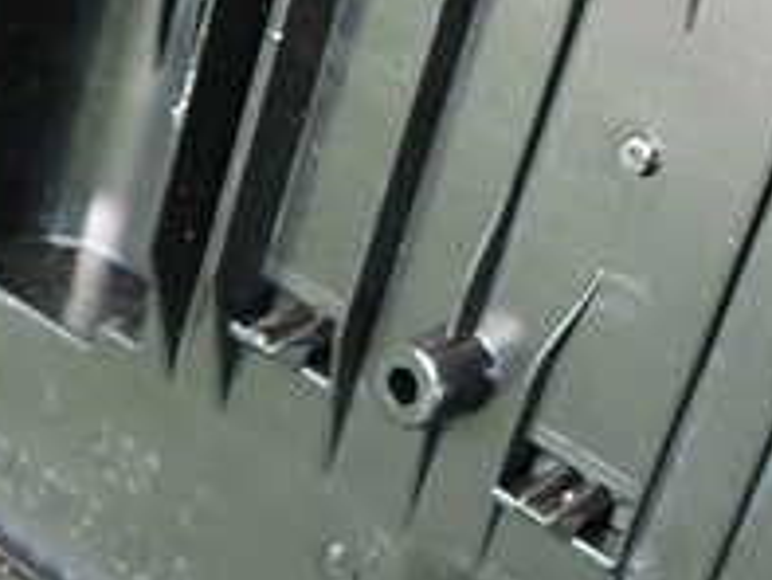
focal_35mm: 76
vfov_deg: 19.4
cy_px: 216
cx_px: 870
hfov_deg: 23.9
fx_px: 1696
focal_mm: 4.5
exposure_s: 1/30
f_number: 2
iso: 320
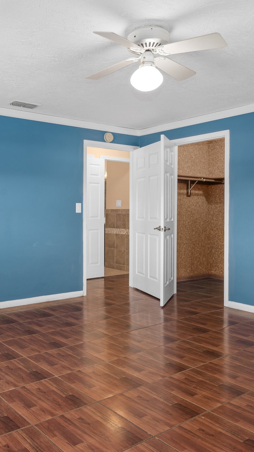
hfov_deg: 35.9
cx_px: 65
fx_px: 383
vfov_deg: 61.0
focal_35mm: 32
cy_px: 224
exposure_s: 1/2
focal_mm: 20
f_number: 8
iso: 320
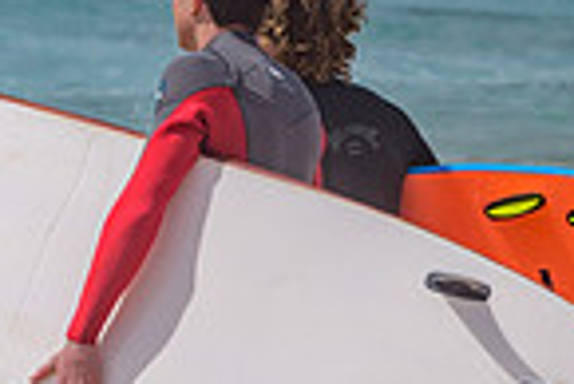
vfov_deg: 1.3
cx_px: 176
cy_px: 149
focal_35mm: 1069
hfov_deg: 1.9
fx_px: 17061
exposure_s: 1/2000
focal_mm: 200
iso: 80
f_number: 5.6
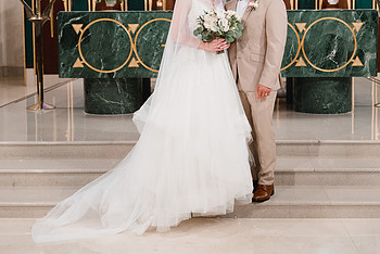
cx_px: 213
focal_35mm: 58
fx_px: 613
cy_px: 57
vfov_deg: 23.1
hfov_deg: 34.4
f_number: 3.2
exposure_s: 1/200
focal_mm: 35
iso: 1600
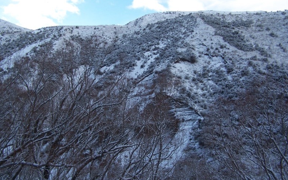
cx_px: 144
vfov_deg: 31.2
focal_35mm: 41
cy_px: 82
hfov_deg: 48.2
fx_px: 322
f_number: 2.8
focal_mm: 6.3
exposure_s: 1/750
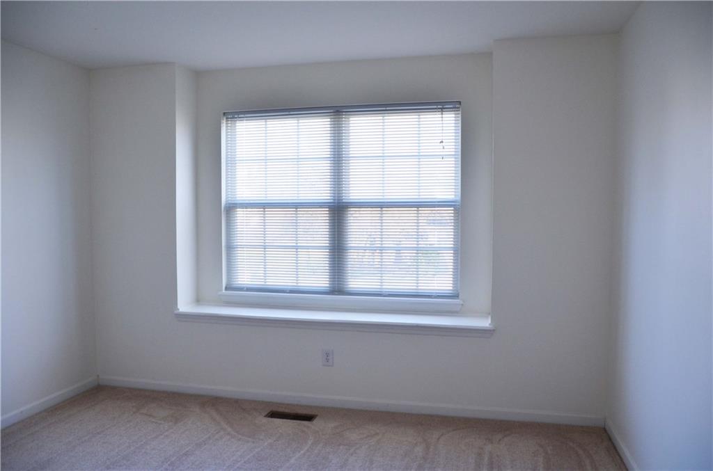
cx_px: 356
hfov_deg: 67.5
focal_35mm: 27
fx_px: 533
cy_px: 236
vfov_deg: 47.7
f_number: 5
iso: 400
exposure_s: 1/100
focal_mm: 18
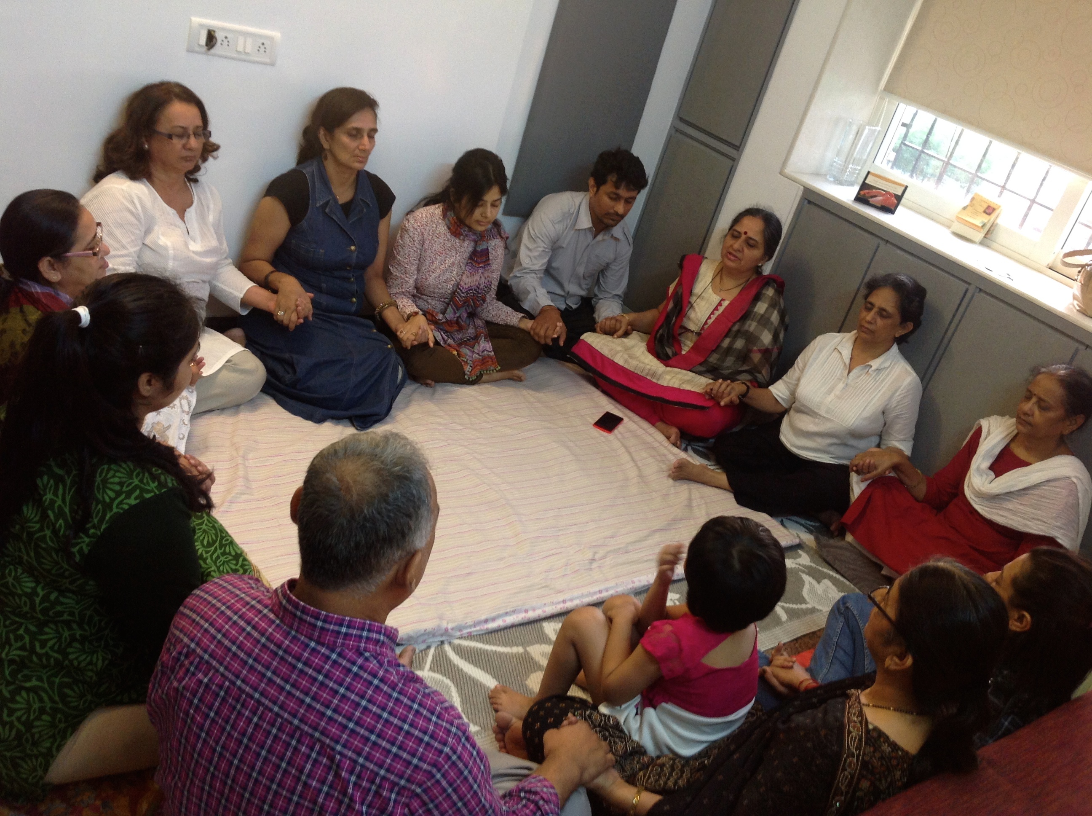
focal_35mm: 35
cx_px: 546
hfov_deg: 52.7
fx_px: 1102
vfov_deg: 40.6
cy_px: 408
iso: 100
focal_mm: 4.28
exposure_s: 1/17
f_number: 2.4
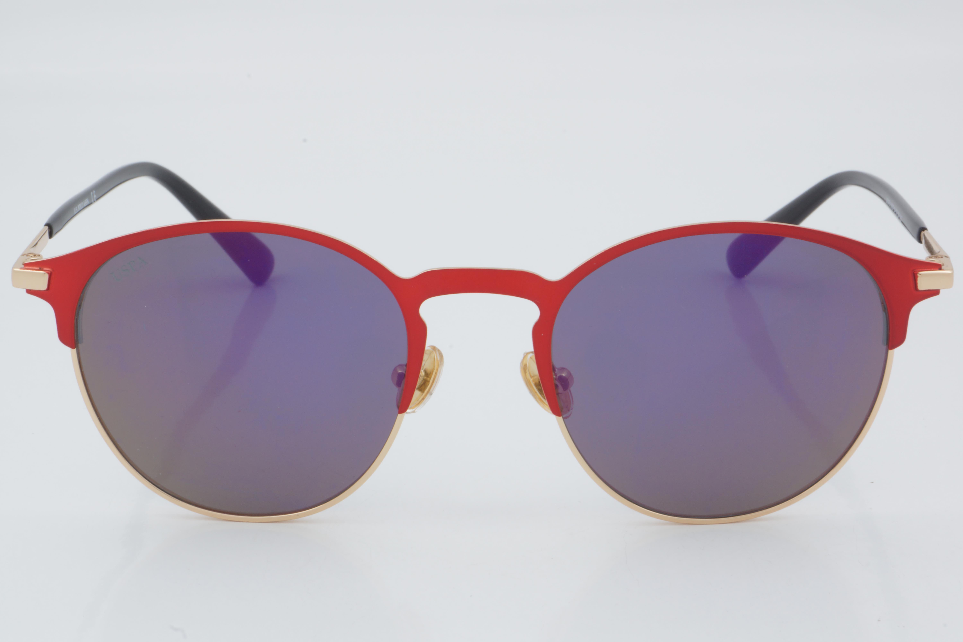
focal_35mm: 82
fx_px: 2207
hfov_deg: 24.6
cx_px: 482
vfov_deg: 16.6
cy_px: 321
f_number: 32
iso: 100
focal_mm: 55
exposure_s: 1/3
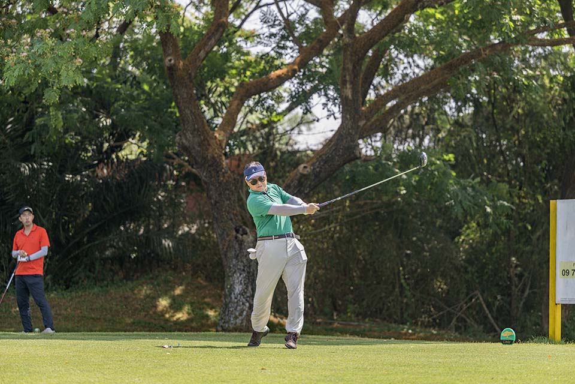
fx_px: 1565
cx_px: 288
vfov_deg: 14.0
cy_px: 192
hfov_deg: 20.8
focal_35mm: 98
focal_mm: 98
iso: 720
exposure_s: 1/3200
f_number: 2.8
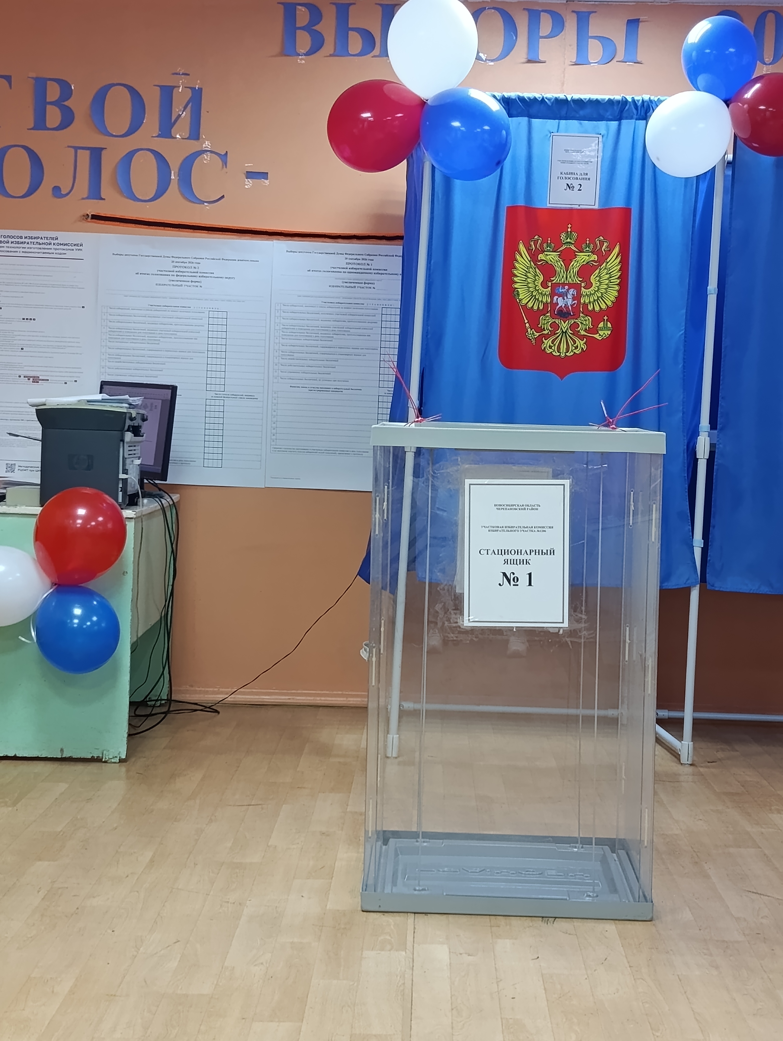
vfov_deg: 29.8
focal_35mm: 65
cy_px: 520
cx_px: 392
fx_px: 1955
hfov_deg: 22.6
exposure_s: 1/100
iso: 790
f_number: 1.65
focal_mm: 6.11
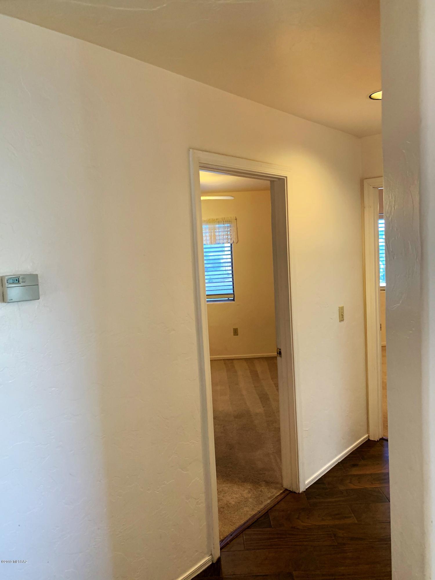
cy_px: 290
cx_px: 218
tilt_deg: -3.7
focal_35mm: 26
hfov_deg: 53.1
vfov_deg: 67.3
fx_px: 436
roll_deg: +3.1
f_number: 1.8
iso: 200
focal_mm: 4.25
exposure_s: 1/60
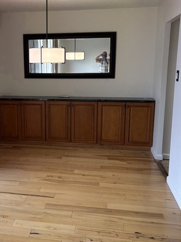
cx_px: 46
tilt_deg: -10.9
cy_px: 118
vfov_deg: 45.8
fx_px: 286
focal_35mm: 41
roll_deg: +0.9
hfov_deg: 34.4
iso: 100
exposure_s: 1/127
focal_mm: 5.96
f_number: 1.6
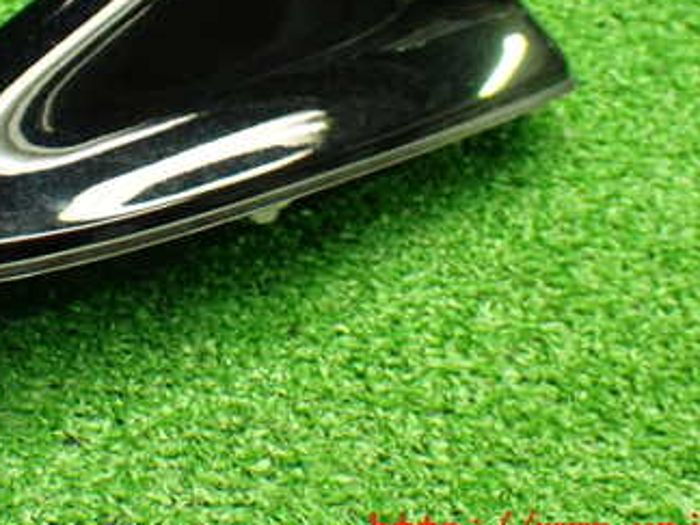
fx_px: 1759
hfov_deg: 22.4
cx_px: 210
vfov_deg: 16.8
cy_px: 76
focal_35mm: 87
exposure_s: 1/50
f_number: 3.1
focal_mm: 8.4
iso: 800
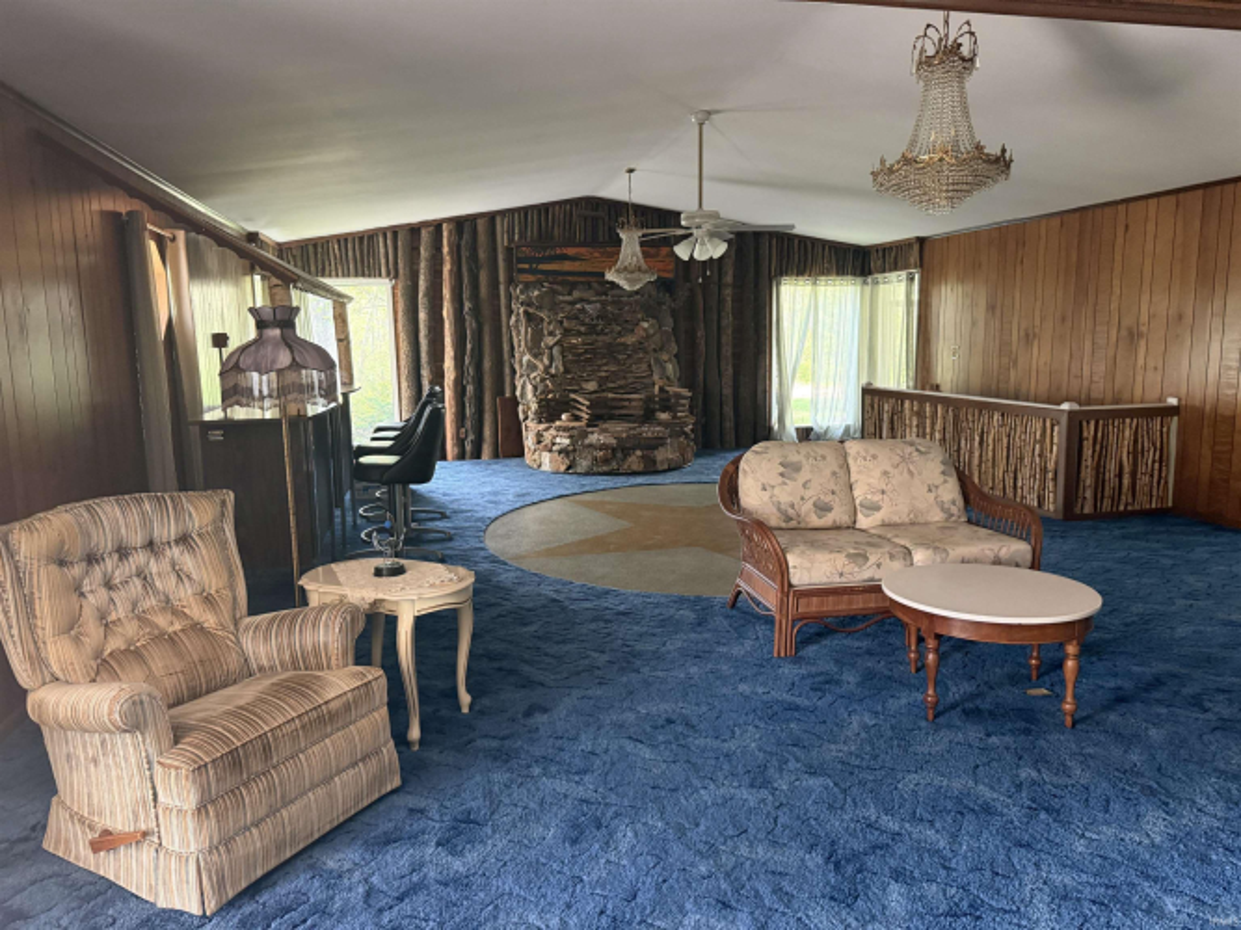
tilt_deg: -5.4
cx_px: 620
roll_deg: +0.4
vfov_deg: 56.8
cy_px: 465
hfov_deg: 71.6
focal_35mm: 24
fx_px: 860
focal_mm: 6.76
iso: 400
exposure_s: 1/60
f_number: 1.78
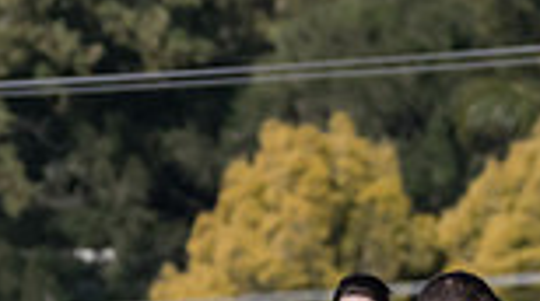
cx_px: 486
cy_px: 520
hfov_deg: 1.2
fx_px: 26515
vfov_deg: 0.7
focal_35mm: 1855
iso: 800
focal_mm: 260
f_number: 8
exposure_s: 1/6400
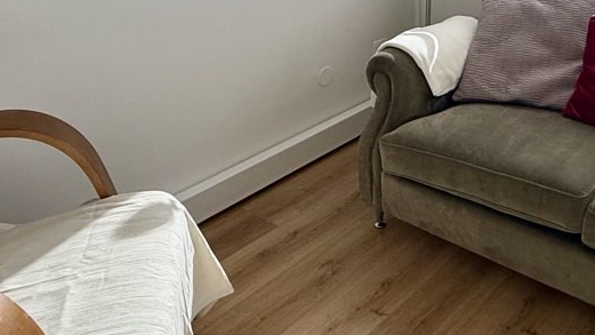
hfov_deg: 46.5
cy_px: 5
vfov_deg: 27.4
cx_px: 485
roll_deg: -2.1
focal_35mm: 41
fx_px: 647
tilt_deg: -14.8
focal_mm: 2.22
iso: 100
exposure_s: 1/100
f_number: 2.2
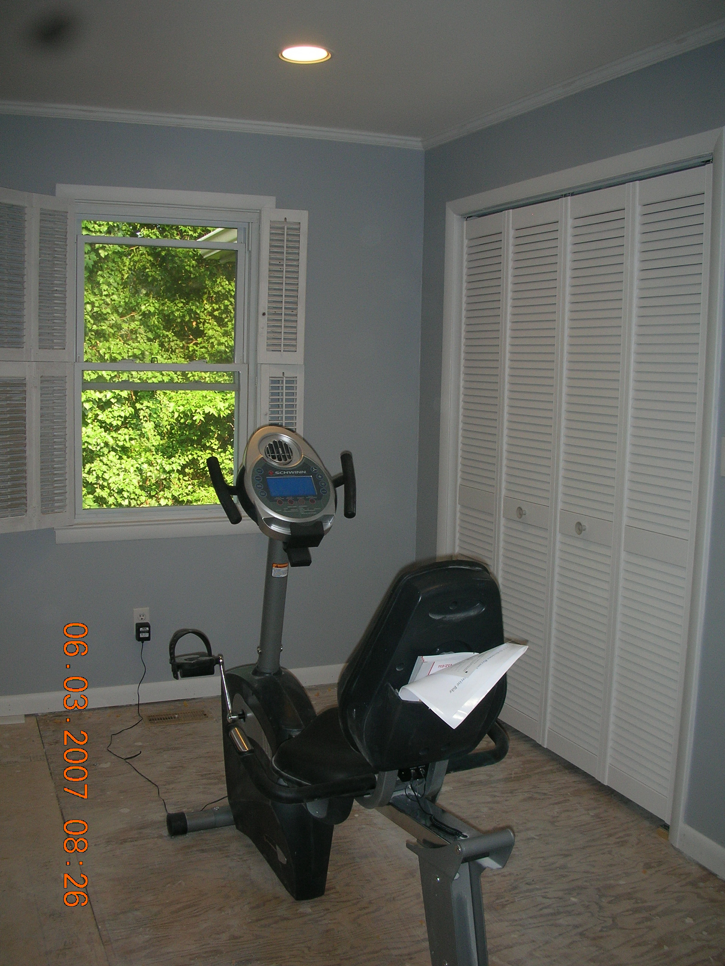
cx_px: 362
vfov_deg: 52.6
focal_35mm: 35
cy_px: 483
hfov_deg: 40.7
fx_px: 977
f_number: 3
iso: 73
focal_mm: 5.8
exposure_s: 1/60.1
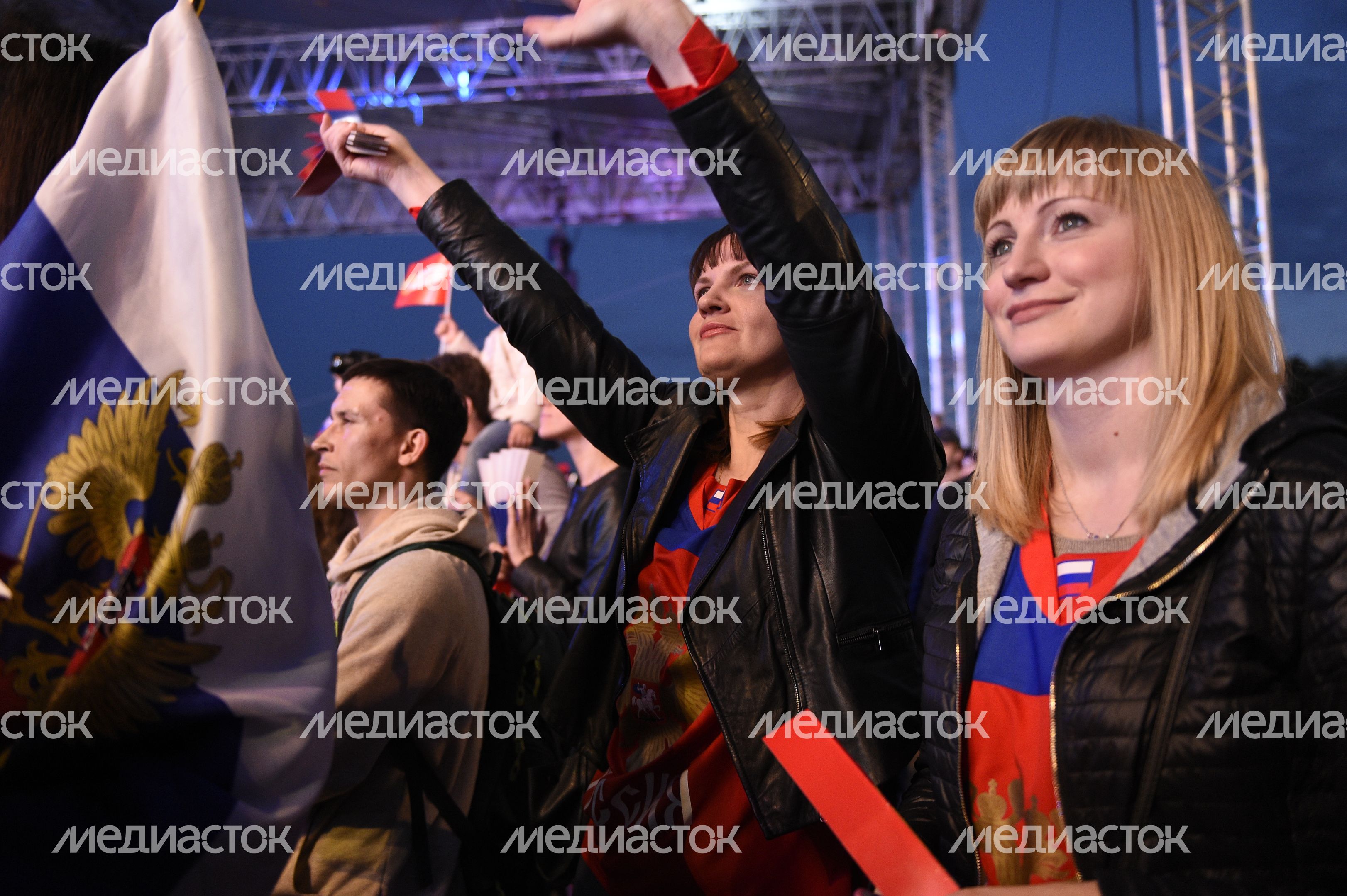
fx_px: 1159
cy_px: 448
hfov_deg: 60.3
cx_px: 674
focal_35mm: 31
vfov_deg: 42.3
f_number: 2.8
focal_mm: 31
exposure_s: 1/200
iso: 3200
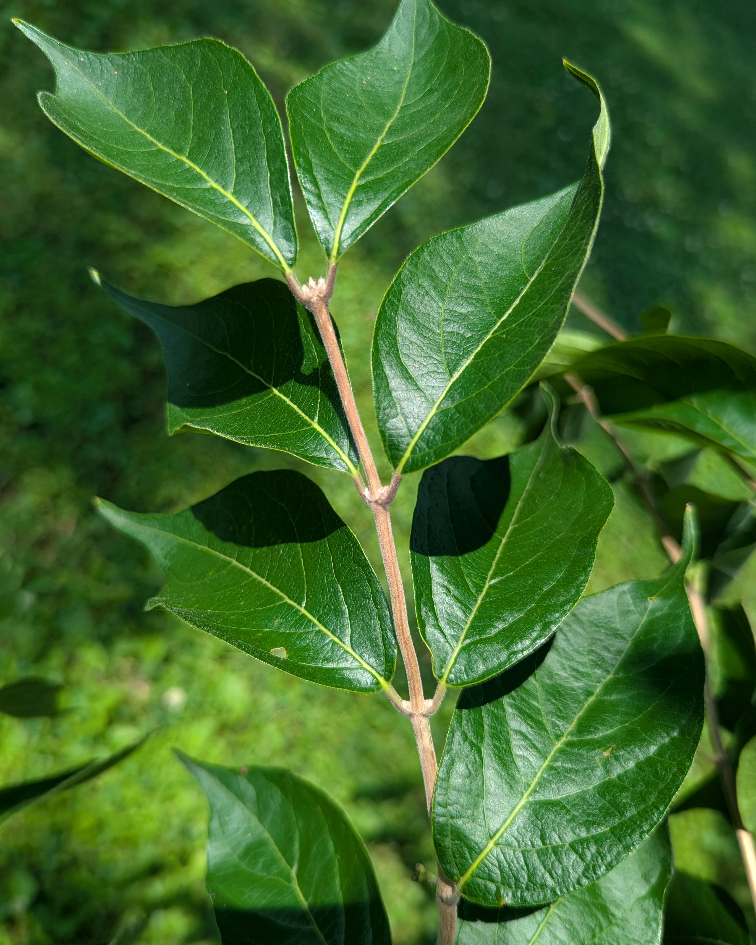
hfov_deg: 51.5
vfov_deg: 62.2
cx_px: 391
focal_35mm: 28
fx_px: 783
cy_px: 487
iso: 40
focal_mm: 6.81
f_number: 1.85
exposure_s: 1/845
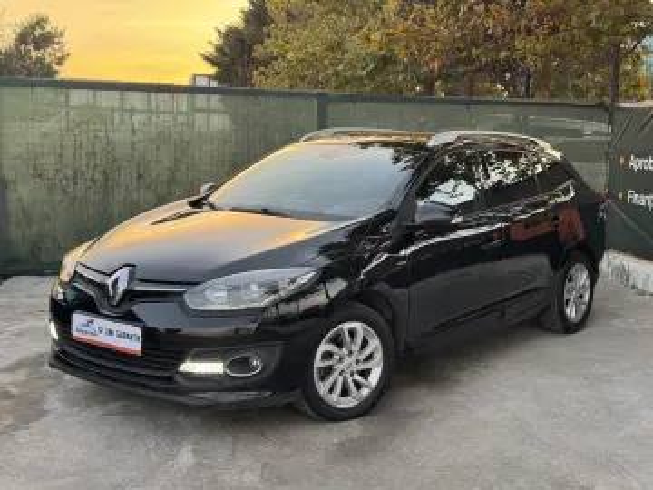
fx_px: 905
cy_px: 245
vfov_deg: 30.3
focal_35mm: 48
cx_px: 326
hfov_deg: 39.7
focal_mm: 6.76
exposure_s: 1/63
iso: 100
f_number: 1.78
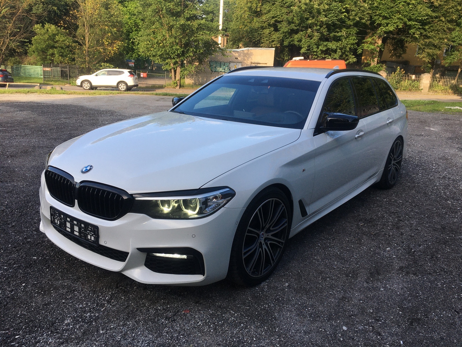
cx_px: 231
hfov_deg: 61.7
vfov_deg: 48.2
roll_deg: -3.4
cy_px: 174
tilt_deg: -14.5
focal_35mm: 29
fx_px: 387
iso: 25
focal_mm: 4.15
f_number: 2.2
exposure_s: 1/466
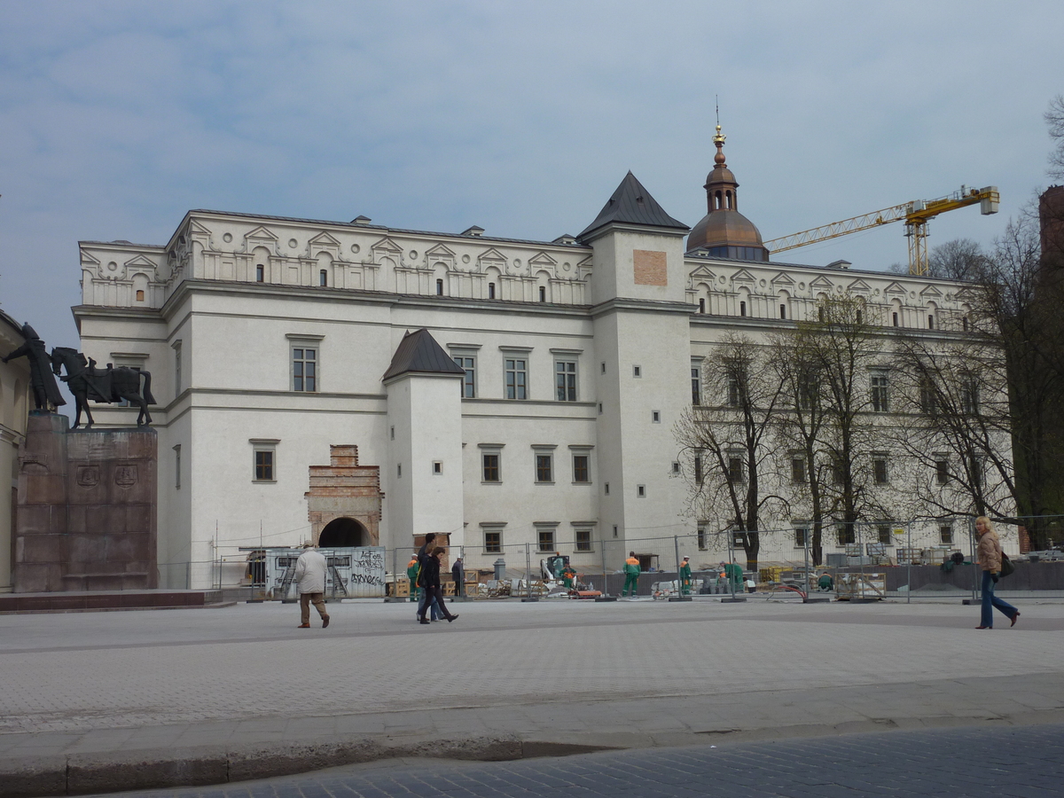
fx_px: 1383
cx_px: 532
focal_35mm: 45
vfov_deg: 32.2
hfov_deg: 42.1
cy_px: 399
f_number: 5.6
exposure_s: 1/500
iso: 80
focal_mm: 7.3
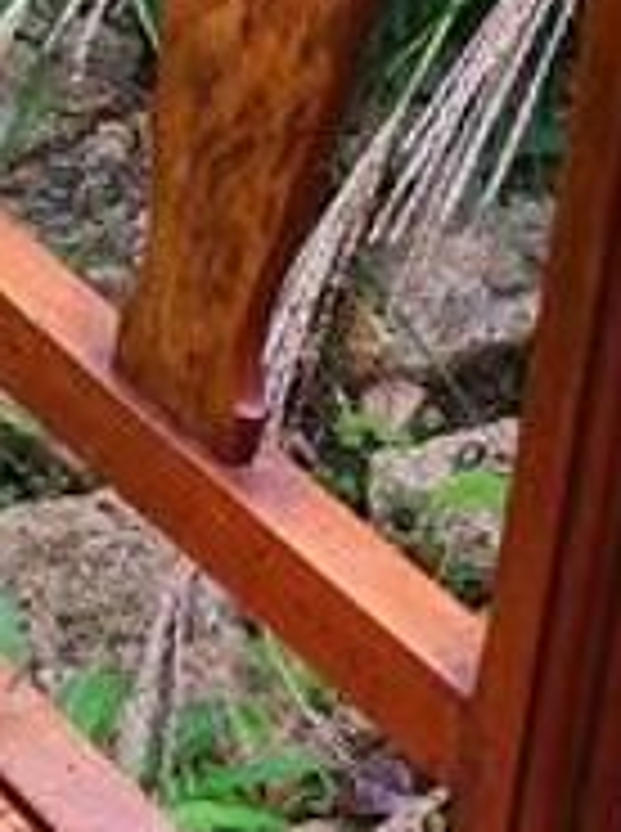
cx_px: -130
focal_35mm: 195
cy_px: 376
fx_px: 4681
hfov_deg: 7.5
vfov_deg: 10.2
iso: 50
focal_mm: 3.95
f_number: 1.6
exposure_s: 1/153
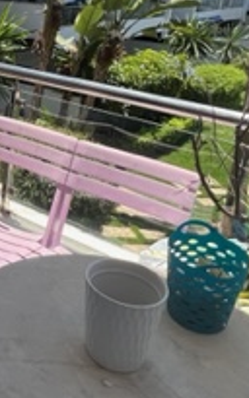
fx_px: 467
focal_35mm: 43
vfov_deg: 44.9
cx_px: -47
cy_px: 107
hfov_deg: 26.6
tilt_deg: -14.7
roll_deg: -1.6
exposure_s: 1/986
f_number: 1.8
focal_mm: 1.57
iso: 32
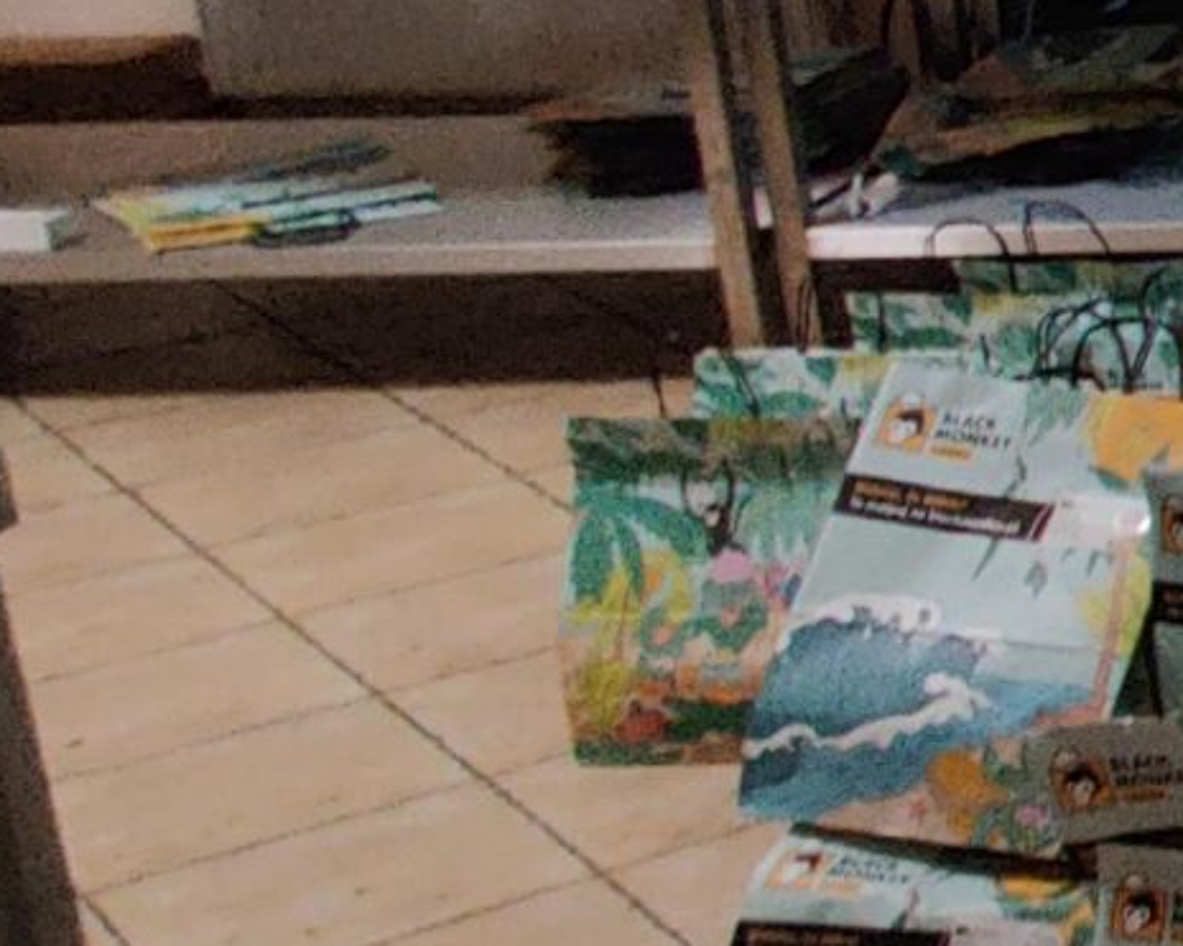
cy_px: 194
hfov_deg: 14.4
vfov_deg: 21.6
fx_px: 2450
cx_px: 2965
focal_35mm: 70
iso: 800
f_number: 2.2
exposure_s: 1/33
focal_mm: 2.25
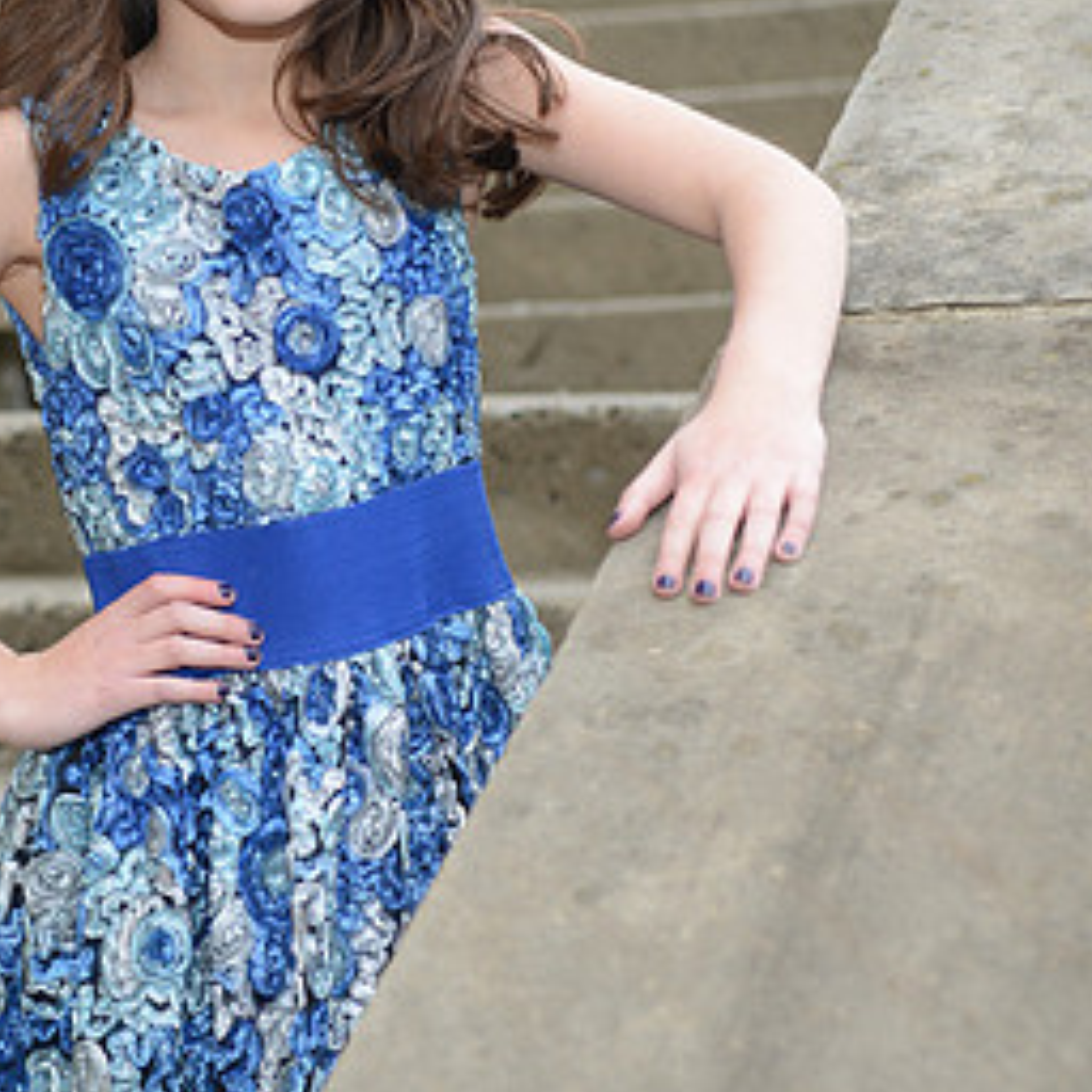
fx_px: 3783
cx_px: 348
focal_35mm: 106
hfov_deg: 16.4
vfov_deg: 16.4
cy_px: 367
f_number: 4
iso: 320
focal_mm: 55
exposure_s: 1/200
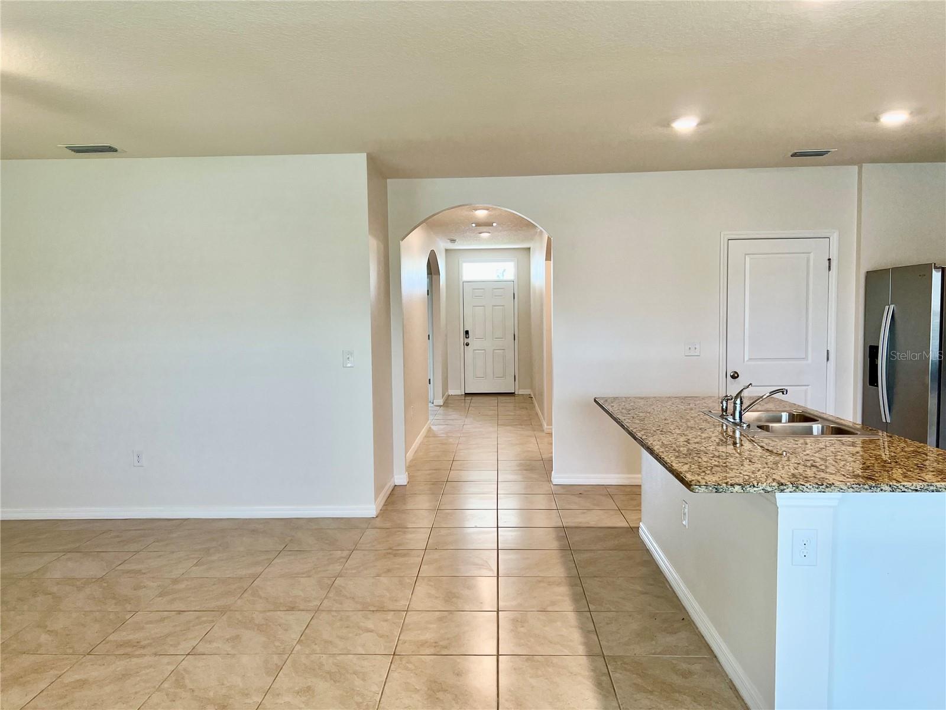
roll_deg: +0.9
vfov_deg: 53.1
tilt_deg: -3.8
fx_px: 711
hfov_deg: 67.3
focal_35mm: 26
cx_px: 473
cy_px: 355
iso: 80
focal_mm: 5.7
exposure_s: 1/120
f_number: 1.5
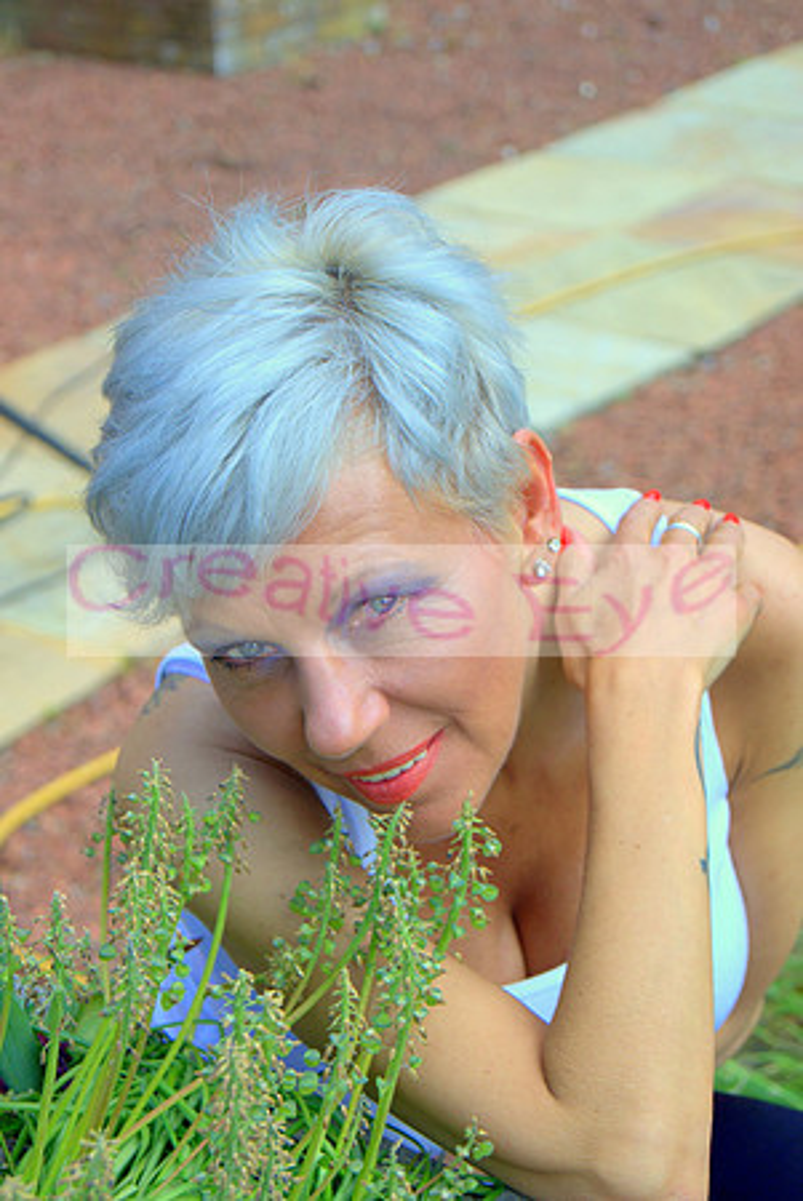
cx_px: 402
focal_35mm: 82
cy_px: 600
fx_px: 2754
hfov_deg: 16.6
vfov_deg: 24.6
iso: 100
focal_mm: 55
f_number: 5.6
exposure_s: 1/400
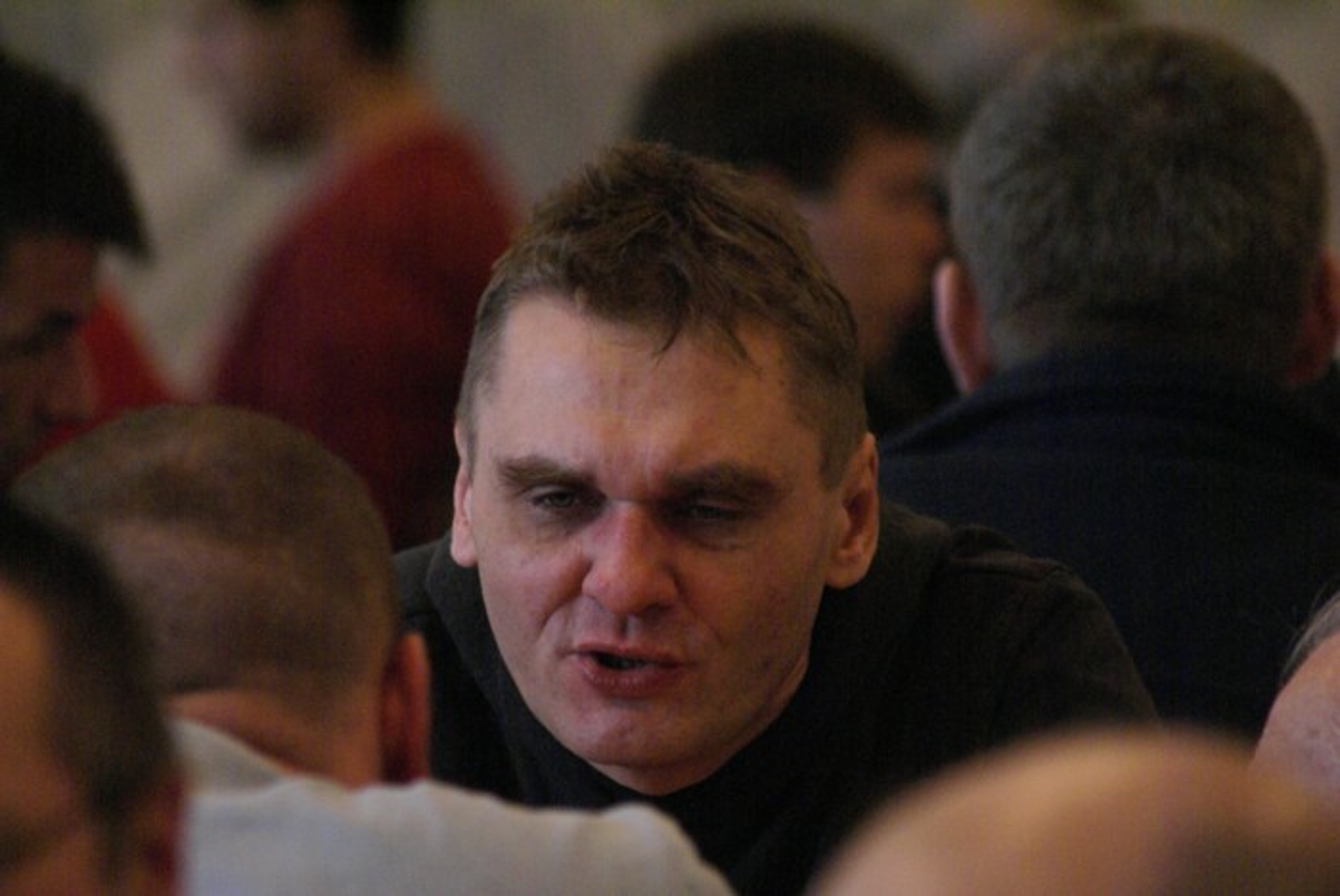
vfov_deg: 3.1
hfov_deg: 4.6
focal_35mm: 450
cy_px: 448
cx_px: 670
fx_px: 16763
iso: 1600
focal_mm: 300
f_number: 5.6
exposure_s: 1/25
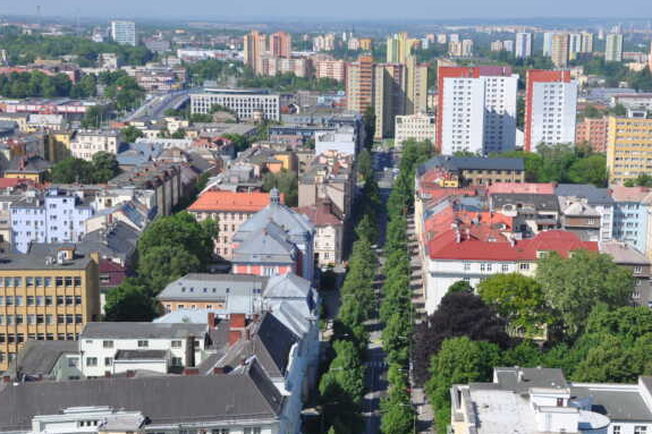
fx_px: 1285
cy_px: 280
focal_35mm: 71
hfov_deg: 28.4
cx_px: 389
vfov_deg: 19.1
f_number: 10
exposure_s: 1/400
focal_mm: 34
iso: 200
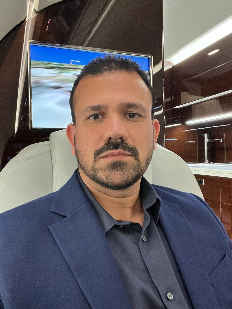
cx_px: 116
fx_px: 268
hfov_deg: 46.8
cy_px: 154
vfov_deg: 60.0
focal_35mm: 30
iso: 640
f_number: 2.2
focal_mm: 2.71
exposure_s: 1/25
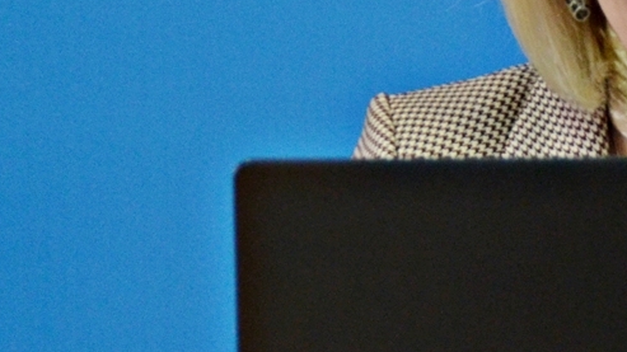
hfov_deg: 4.5
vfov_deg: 2.5
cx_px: 510
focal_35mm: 477
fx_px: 7930
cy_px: 90
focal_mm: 75
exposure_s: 1/30
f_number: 5
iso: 1000
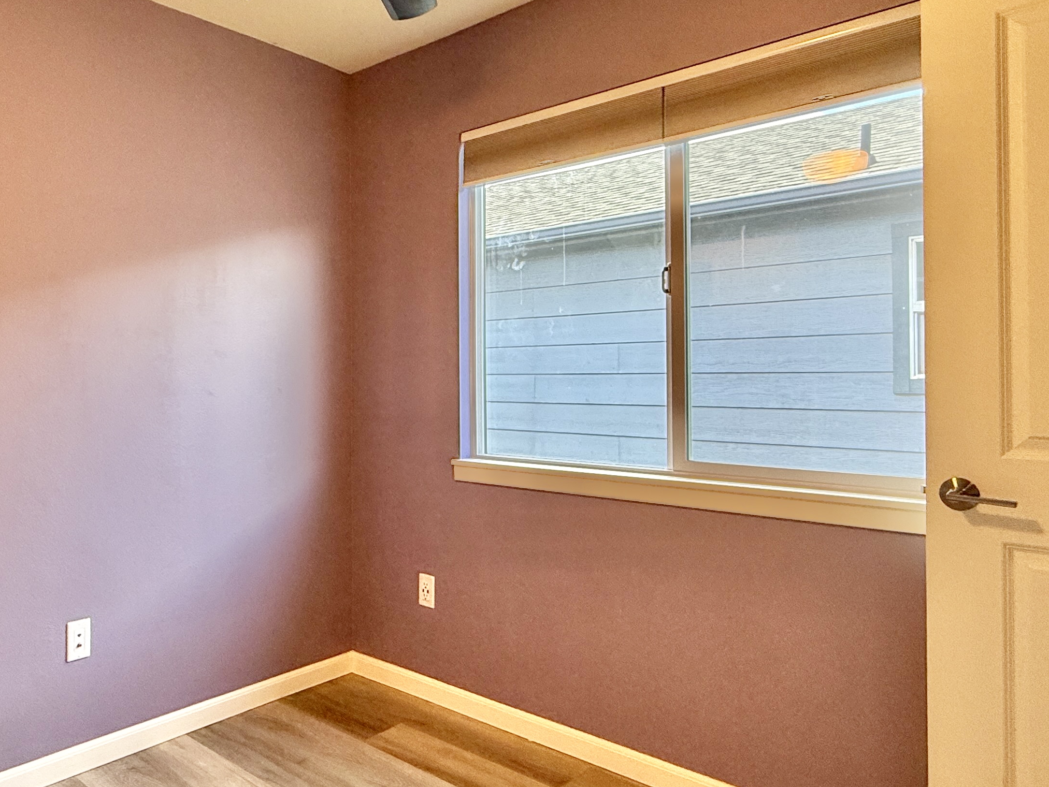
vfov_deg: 53.0
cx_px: 370
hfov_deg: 65.9
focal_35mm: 26
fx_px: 788
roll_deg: +0.1
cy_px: 371
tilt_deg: +0.9
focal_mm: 2.22
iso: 160
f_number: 2.2
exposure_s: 1/120
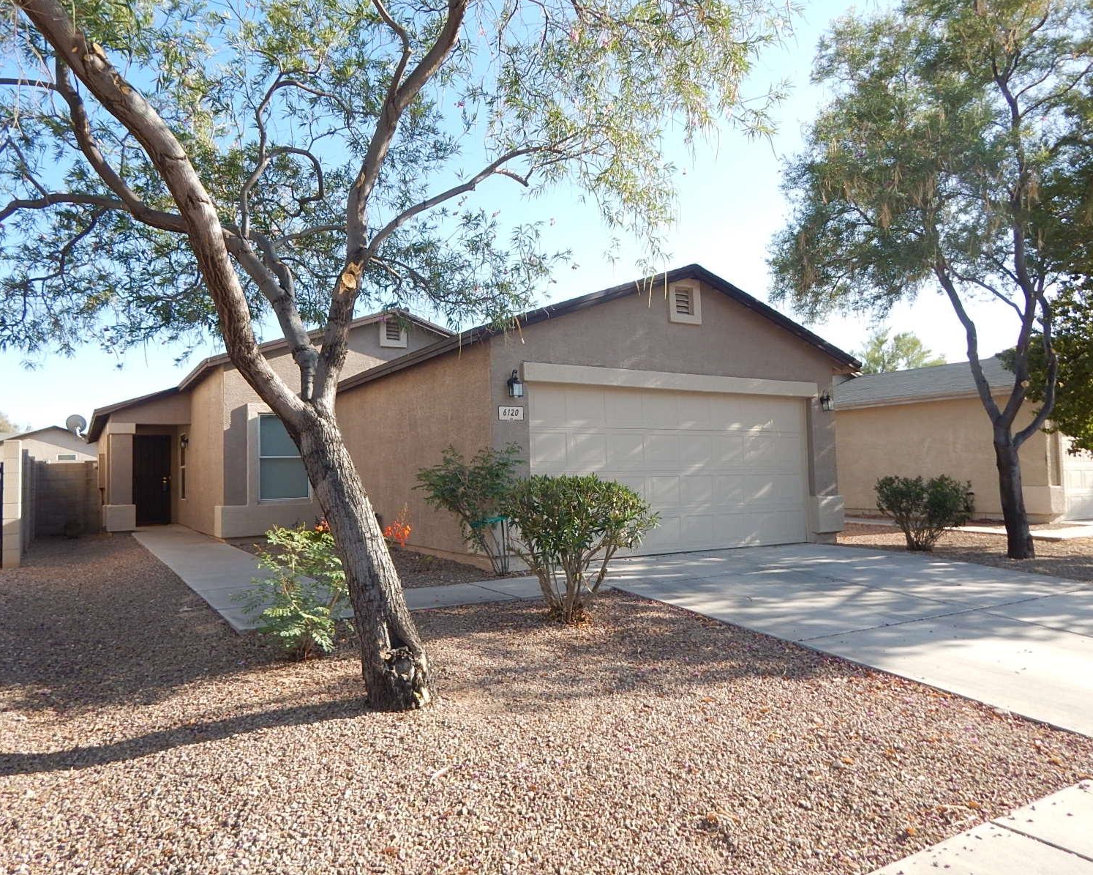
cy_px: 436
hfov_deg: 72.5
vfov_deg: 60.9
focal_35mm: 23
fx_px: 744
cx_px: 512
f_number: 3
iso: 125
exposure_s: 1/500
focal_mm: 4
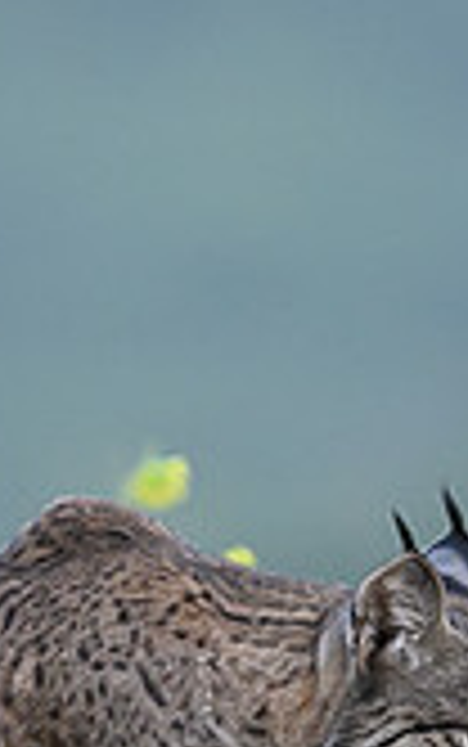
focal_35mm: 1727
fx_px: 35182
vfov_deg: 1.2
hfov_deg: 0.8
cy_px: 751
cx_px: 391
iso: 2800
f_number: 2.8
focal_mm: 400
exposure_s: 1/640
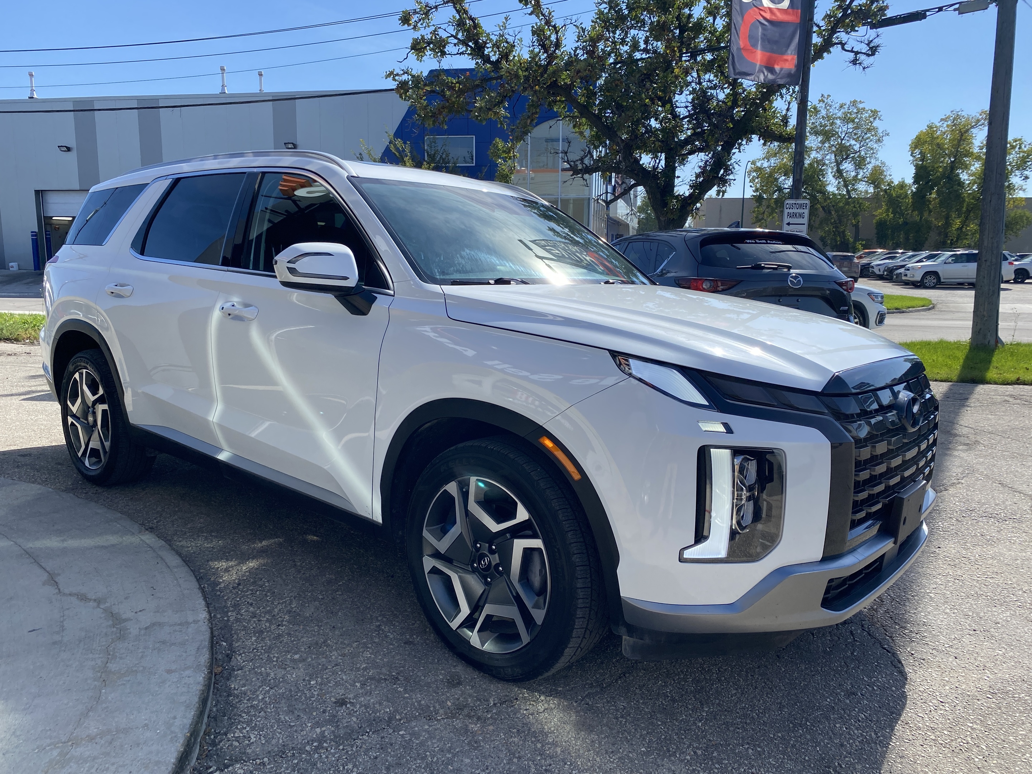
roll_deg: -1.4
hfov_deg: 67.3
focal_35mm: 26
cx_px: 516
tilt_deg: -9.7
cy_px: 387
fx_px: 775
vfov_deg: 53.1
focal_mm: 4.25
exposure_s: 1/1961
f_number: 1.8
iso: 32
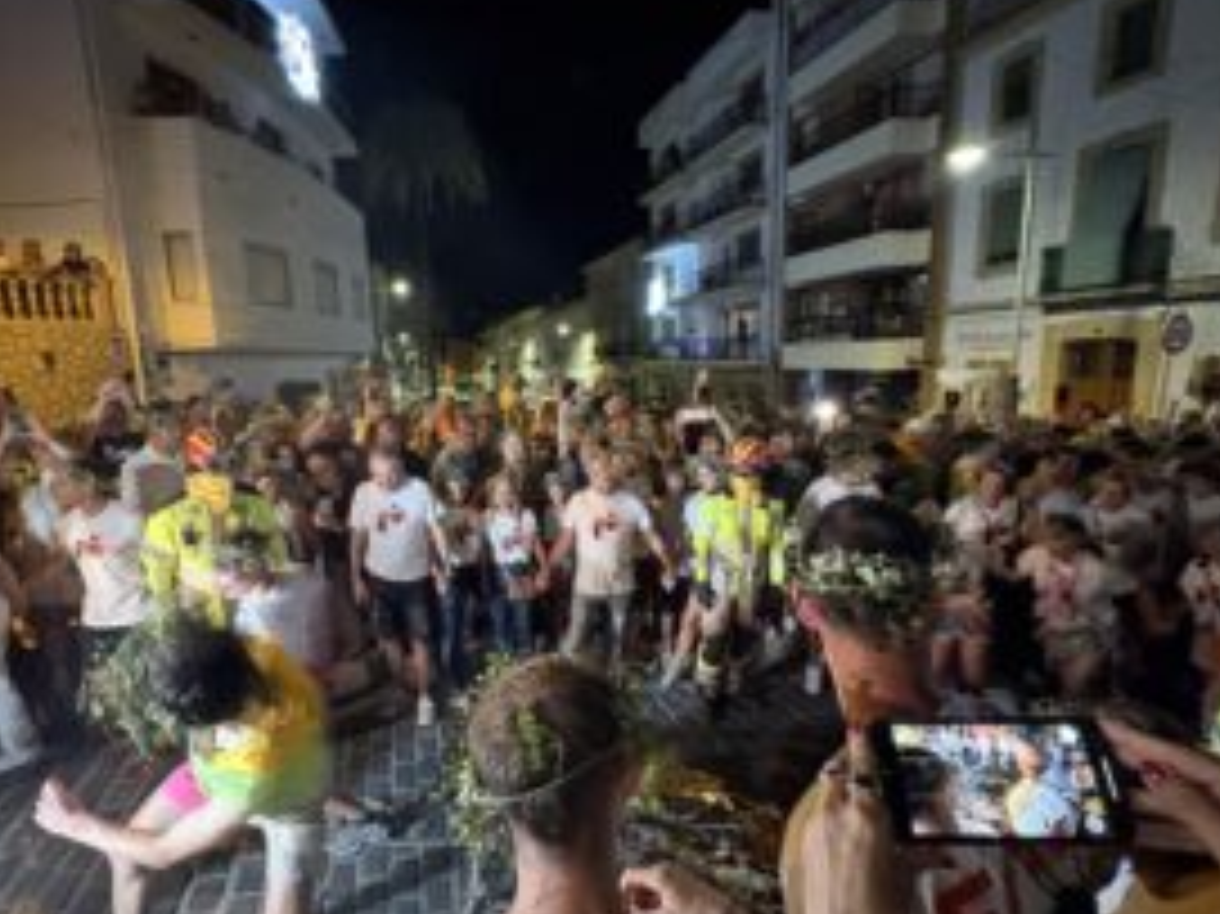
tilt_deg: -11.7
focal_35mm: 19
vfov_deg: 68.6
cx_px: 536
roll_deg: +3.3
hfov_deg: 84.3
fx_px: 669
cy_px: 482
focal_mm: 2.22
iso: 1000
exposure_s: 1/25
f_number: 2.2
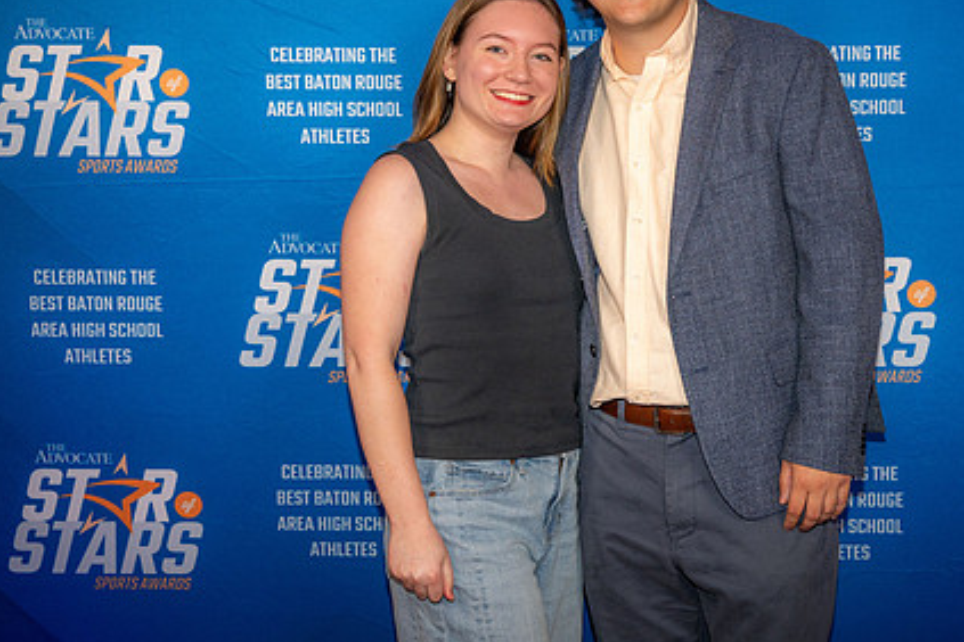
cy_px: 227
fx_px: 1580
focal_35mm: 59
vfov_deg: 22.9
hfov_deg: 33.7
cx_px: 611
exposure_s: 1/160
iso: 320
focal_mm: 43
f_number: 3.5
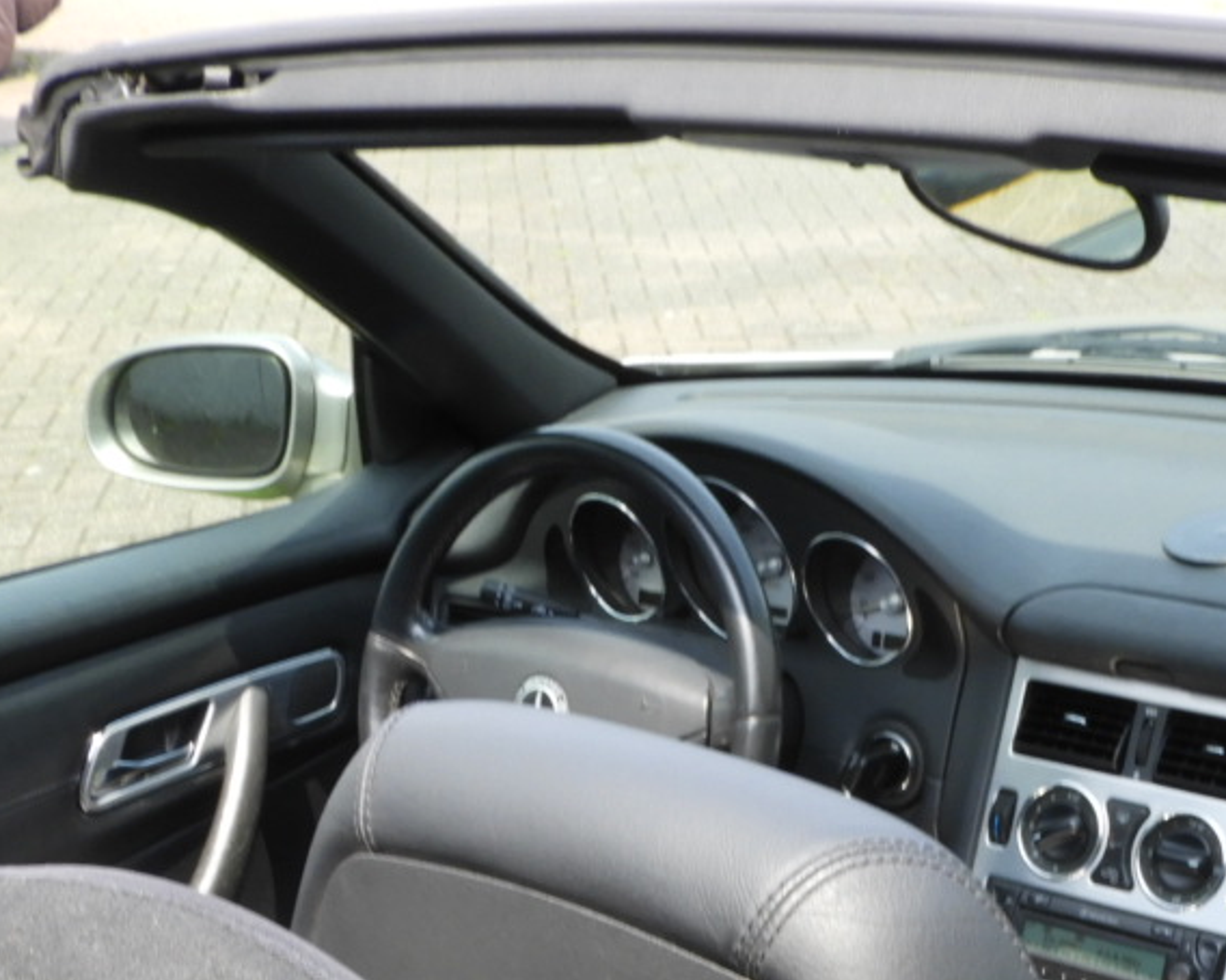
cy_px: 1187
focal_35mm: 66
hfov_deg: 28.7
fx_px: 2394
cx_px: 736
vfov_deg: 21.4
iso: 100
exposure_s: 1/100
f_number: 5.3
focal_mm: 4.3
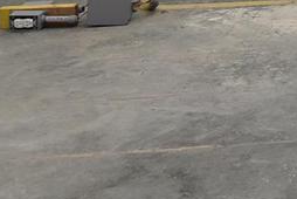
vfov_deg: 11.8
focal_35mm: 102
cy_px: -225
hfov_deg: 14.7
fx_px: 842
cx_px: 664
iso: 400
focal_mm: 12
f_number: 7.1
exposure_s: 1/50
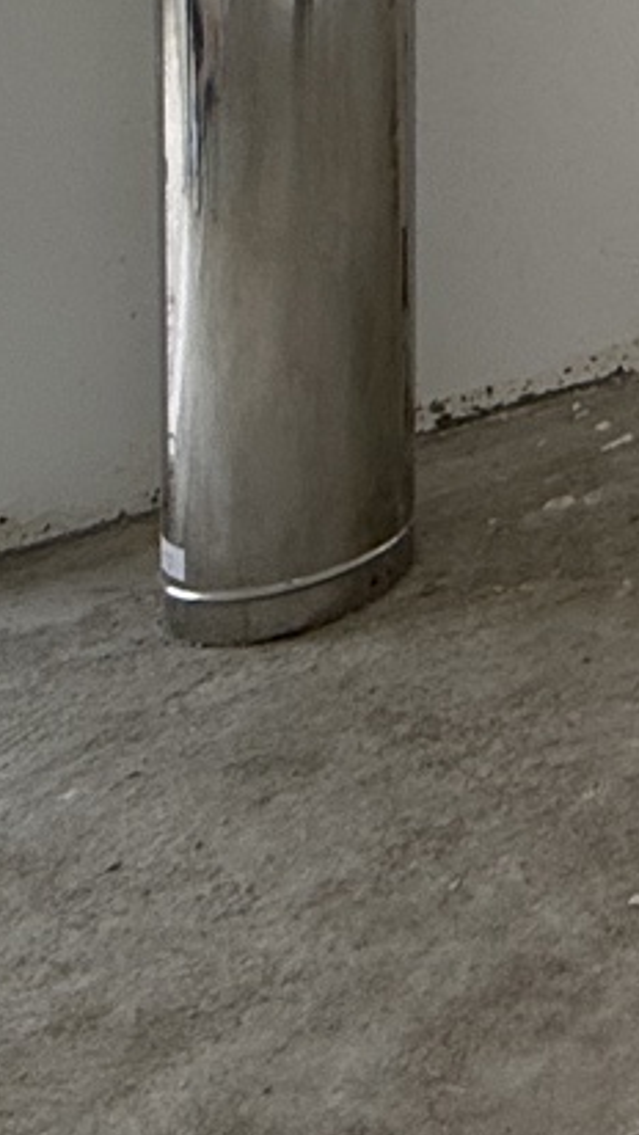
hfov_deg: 11.5
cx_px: 1815
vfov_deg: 23.5
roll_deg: -0.5
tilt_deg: -0.1
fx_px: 2137
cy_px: -584
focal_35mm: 71
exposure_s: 1/361
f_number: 2.2
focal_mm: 2.22
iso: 64
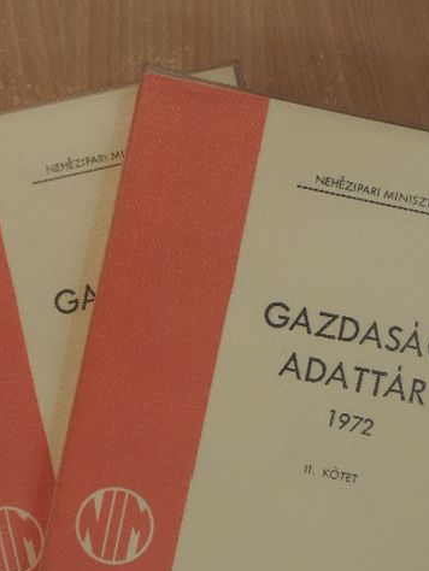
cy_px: 267
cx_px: 192
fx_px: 892
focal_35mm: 54
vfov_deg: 35.5
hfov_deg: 27.0
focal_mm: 7.1
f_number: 3.3
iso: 320
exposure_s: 1/80
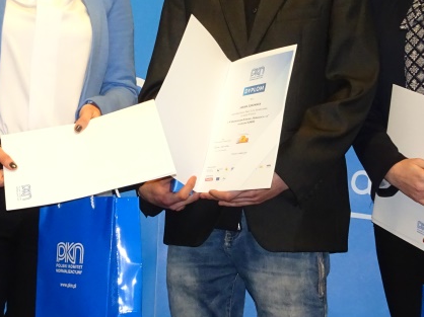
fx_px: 930
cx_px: 203
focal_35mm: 76
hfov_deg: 25.7
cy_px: 47
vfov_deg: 19.1
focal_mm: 5.26
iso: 400
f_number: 4
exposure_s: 1/40
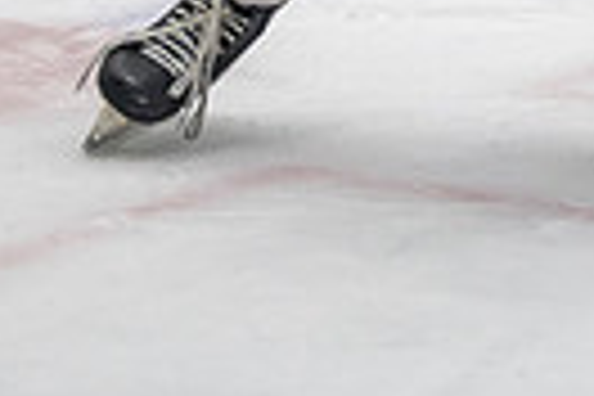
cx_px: 711
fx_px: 7243
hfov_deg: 4.7
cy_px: -443
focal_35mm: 439
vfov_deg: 3.1
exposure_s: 1/640
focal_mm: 100
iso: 2000
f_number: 3.2
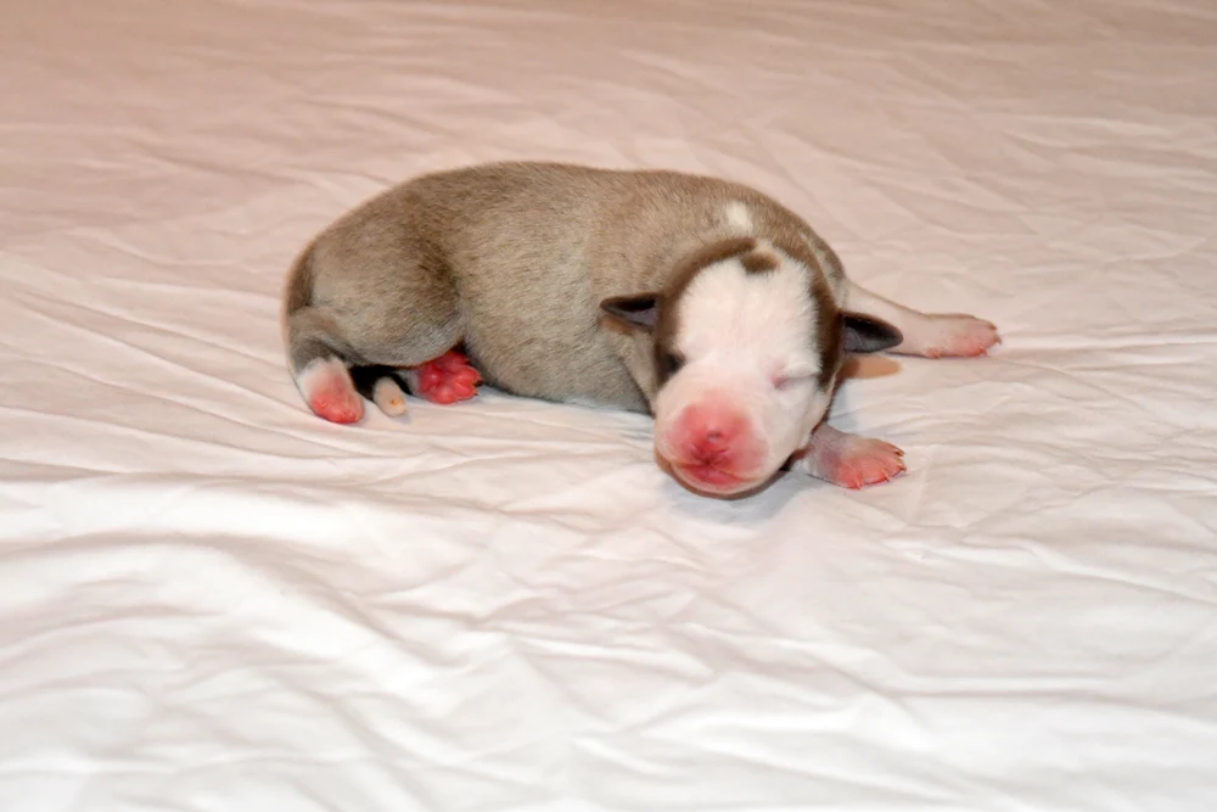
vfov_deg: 16.7
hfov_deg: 24.8
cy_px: 406
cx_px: 608
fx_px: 2772
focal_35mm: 82
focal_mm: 55
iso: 3200
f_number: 5.6
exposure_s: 1/60
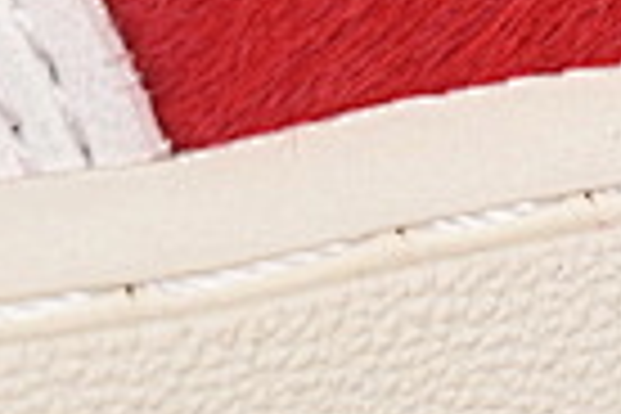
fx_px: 10090
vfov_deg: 2.3
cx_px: 576
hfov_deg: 3.5
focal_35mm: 585
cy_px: -567
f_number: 7.1
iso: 160
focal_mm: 50
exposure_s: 1/80
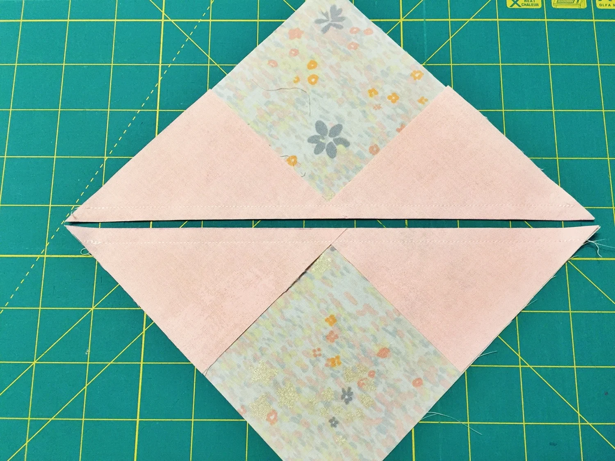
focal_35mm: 29
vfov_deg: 48.2
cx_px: 308
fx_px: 515
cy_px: 230
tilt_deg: -79.6
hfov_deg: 61.7
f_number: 2.2
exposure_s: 1/33
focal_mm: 4.15
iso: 160
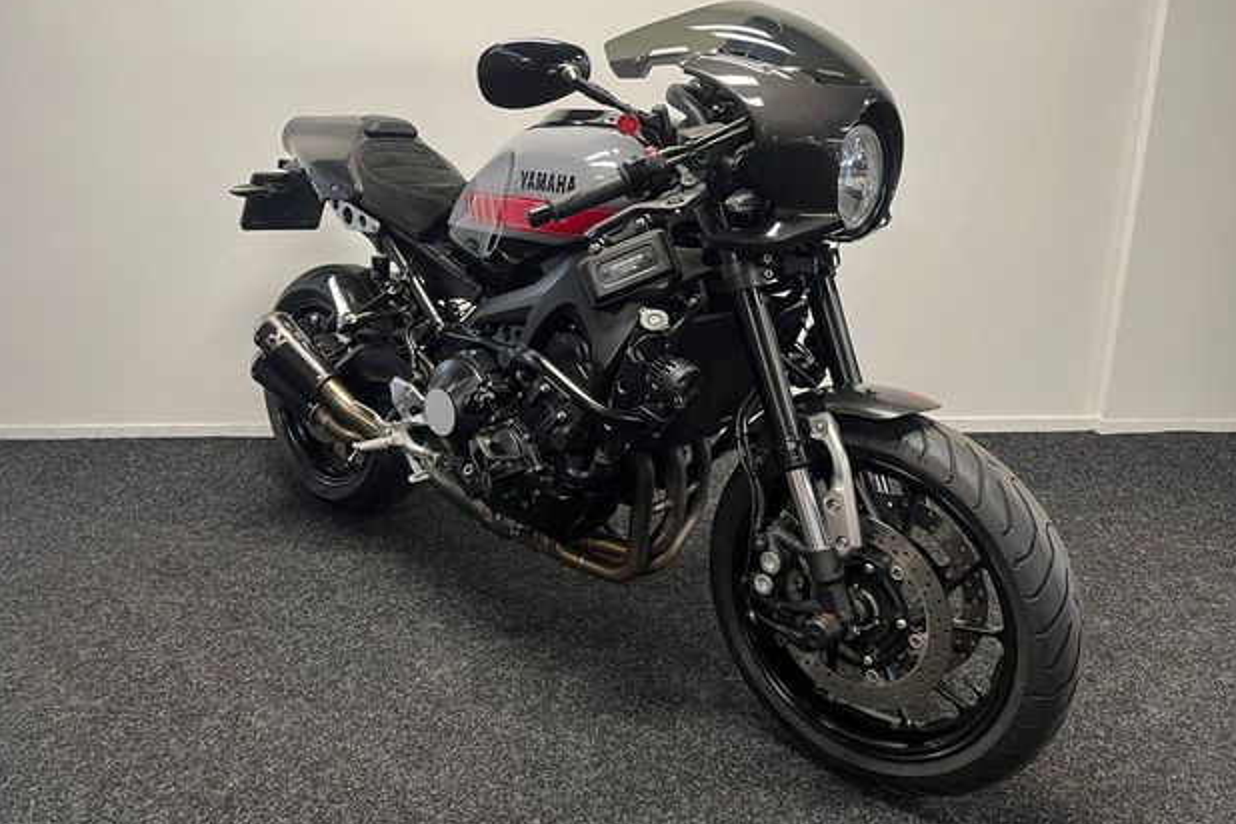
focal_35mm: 28
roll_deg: -0.2
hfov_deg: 65.5
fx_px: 961
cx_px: 620
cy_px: 360
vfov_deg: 46.3
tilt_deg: -17.1
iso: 125
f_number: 1.6
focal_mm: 5.1
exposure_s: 1/50
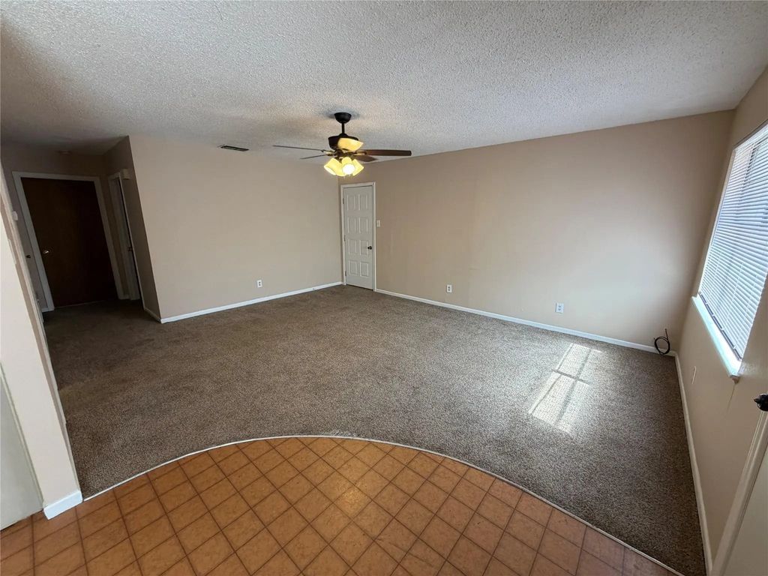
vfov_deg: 85.7
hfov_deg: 102.1
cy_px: 288
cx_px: 384
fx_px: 311
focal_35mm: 14
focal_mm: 2.22
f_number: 2.2
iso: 200
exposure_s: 1/120
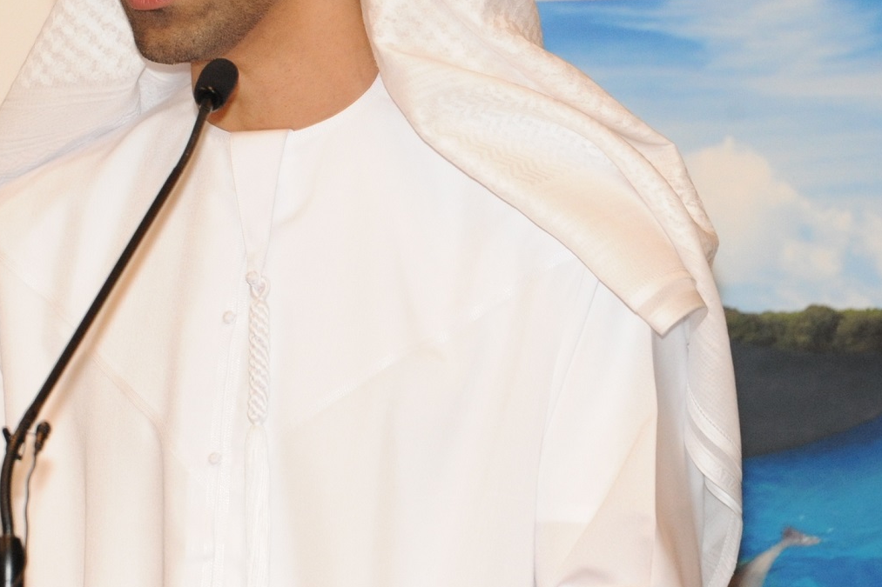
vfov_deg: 4.2
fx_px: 8083
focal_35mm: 330
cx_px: 172
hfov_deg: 6.2
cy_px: 28
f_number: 6.3
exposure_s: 1/50
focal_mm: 150
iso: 3200
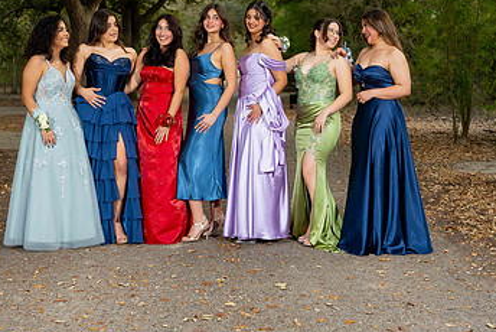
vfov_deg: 22.9
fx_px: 814
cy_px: 96
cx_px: 221
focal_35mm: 59
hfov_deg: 33.9
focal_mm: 35
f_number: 3.2
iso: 250
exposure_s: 1/200
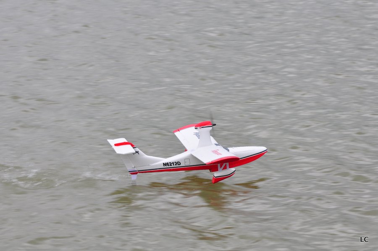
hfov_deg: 14.4
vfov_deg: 9.6
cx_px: 189
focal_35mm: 142
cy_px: 126
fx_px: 1495
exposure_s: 1/320
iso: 400
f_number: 7.1
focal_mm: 95
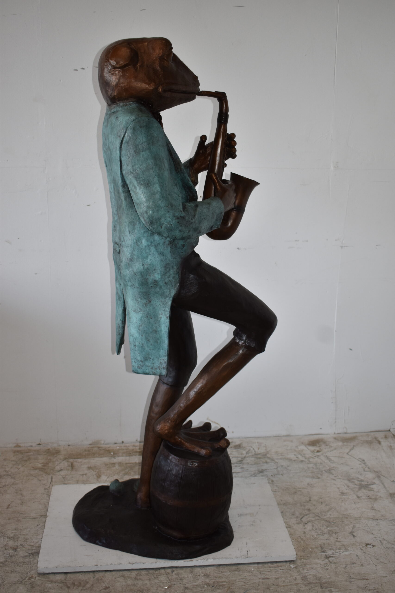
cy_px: 296
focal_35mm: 40
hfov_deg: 33.0
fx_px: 666
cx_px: 198
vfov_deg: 47.9
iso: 320
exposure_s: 1/125
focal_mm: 27
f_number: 4
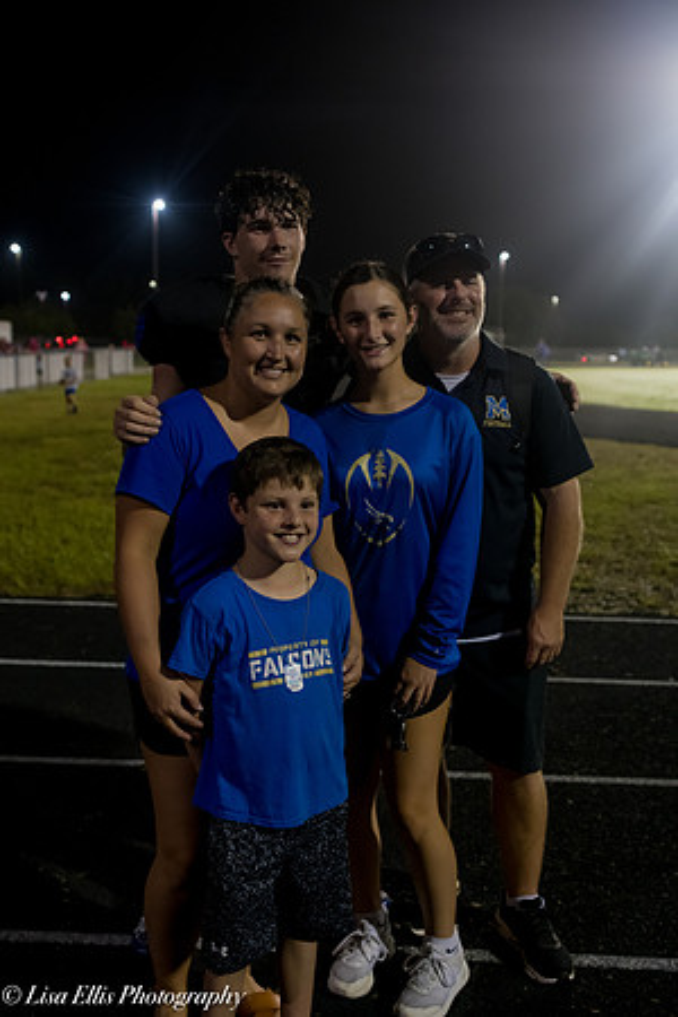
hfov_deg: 35.9
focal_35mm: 37
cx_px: 339
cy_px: 508
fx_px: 1045
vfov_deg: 51.9
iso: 2000
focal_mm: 31
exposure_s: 1/160
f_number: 2.8
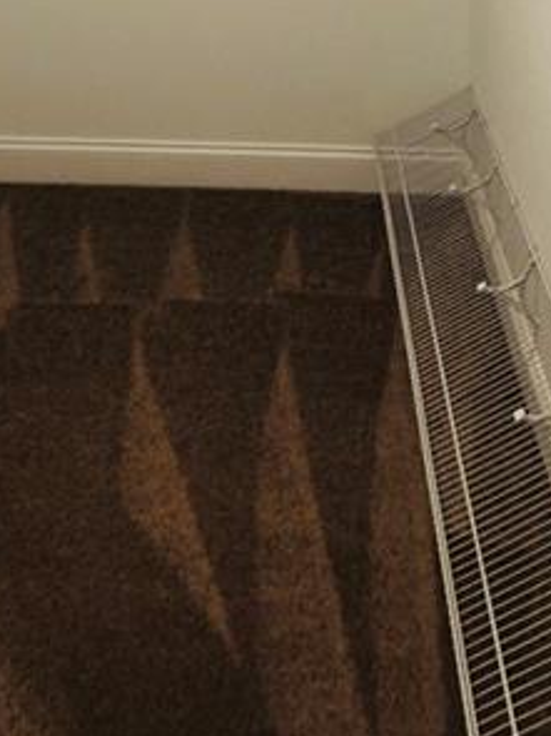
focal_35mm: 73
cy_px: -210
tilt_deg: -5.8
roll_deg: +0.0
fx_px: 1550
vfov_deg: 23.7
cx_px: 209
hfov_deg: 20.1
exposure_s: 1/20
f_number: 1.8
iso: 40
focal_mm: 3.99
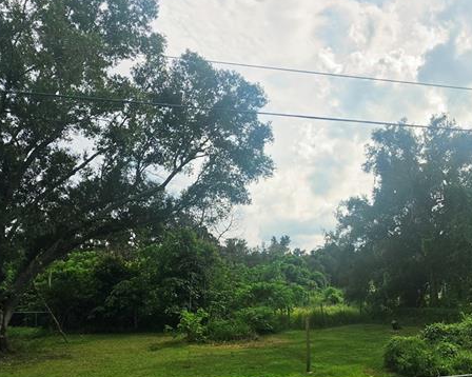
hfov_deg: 59.1
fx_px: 405
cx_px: 315
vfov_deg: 49.0
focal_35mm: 29
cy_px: 256
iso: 32
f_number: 1.9
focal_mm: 2.2
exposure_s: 1/5000
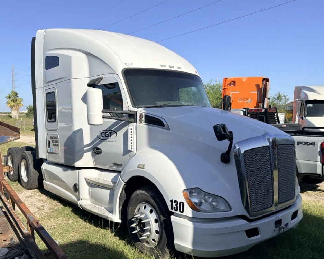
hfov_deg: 55.7
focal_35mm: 32
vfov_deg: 45.7
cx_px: 165
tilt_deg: -5.4
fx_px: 307
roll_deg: +0.0
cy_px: 144
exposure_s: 1/6173
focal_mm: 6.76
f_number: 1.78
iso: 80
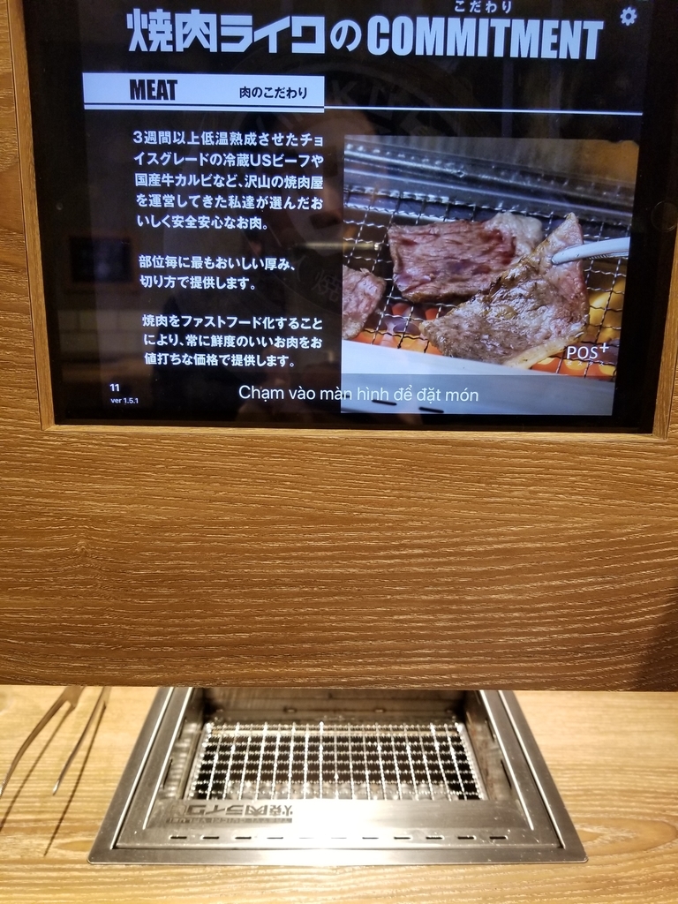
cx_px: 339
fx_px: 679
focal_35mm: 26
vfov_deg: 67.3
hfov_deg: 53.1
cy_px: 452
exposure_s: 1/50
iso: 160
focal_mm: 4.25
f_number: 1.7
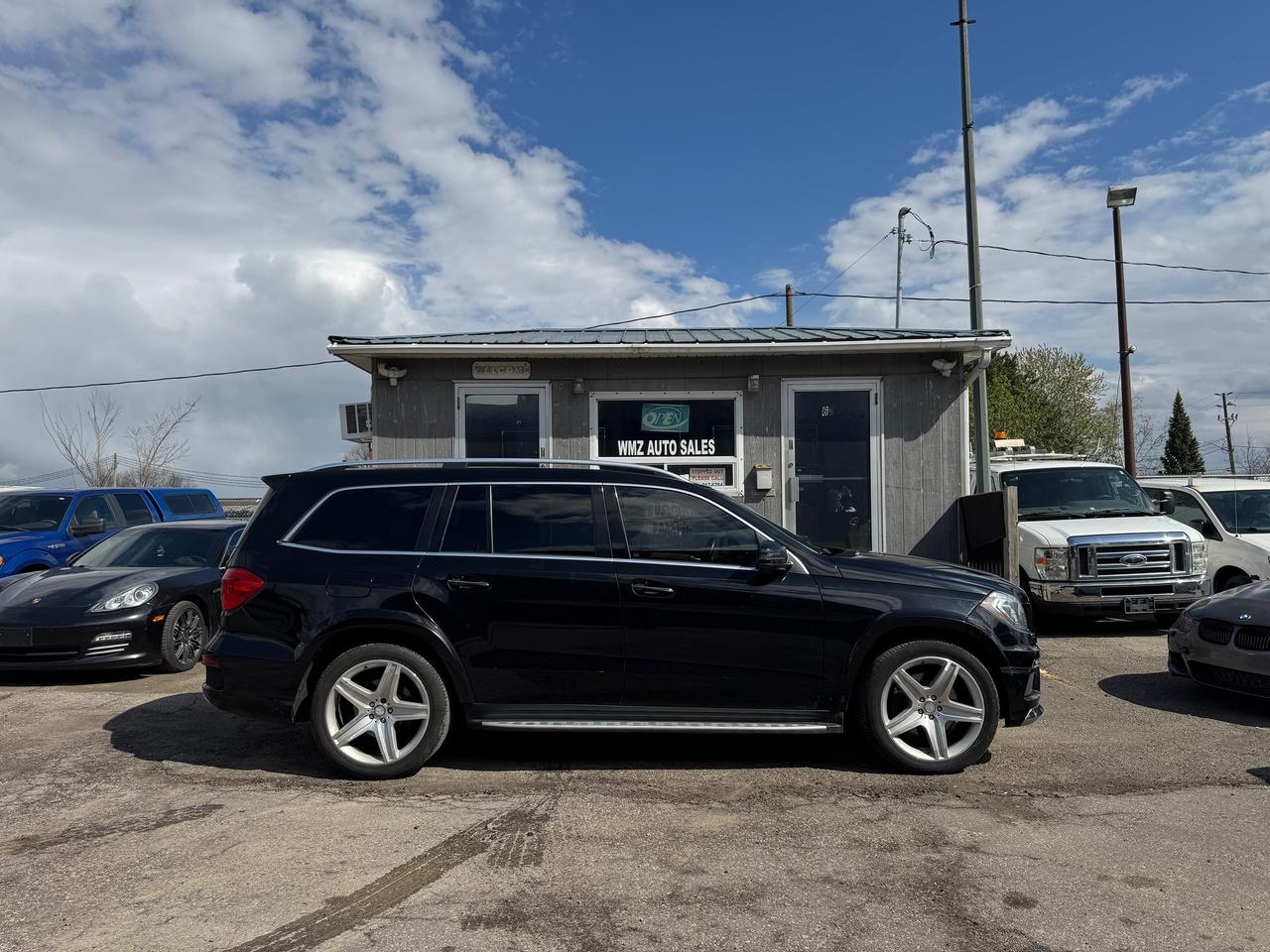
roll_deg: +1.7
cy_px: 476
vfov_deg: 56.8
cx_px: 635
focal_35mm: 24
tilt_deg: +1.4
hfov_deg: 71.6
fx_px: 881
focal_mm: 6.76
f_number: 1.78
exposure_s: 1/7092
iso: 80
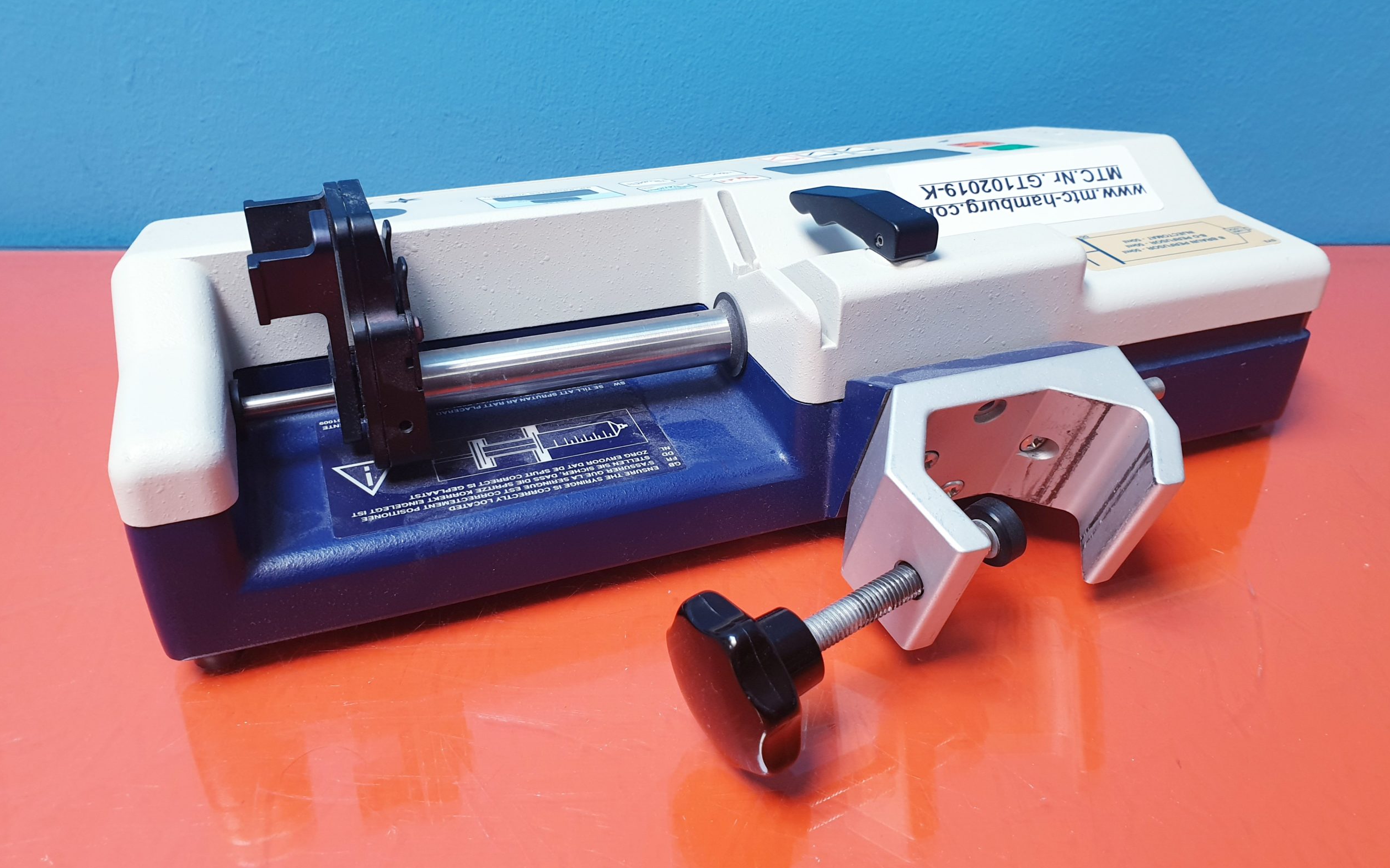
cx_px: 704
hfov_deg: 66.5
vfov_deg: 44.5
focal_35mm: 28
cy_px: 429
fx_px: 1061
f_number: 2.4
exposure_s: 1/50
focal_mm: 4.3
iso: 125
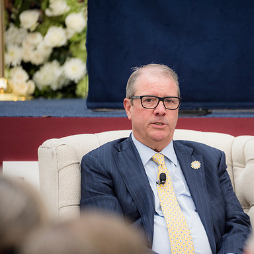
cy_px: 127
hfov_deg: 5.7
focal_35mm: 308
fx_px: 2557
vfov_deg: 5.7
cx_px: 183
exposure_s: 1/500
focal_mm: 240
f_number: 5.6
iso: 900
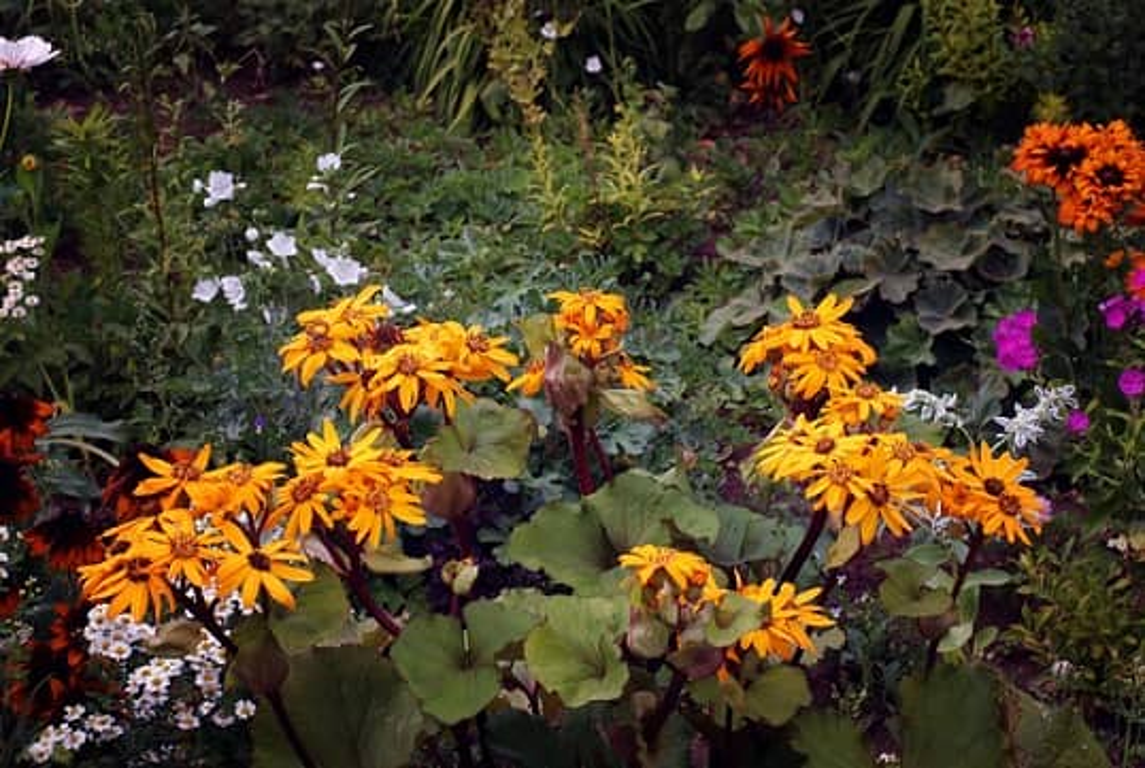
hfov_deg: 26.9
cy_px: 384
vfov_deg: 18.3
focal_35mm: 75
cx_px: 572
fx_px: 2390
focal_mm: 50
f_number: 11
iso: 250
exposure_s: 1/100
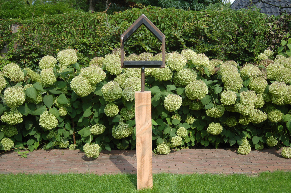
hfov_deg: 46.5
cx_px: 146
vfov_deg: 31.8
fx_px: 339
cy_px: 96
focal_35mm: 42
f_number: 3.3
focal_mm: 28
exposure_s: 1/800
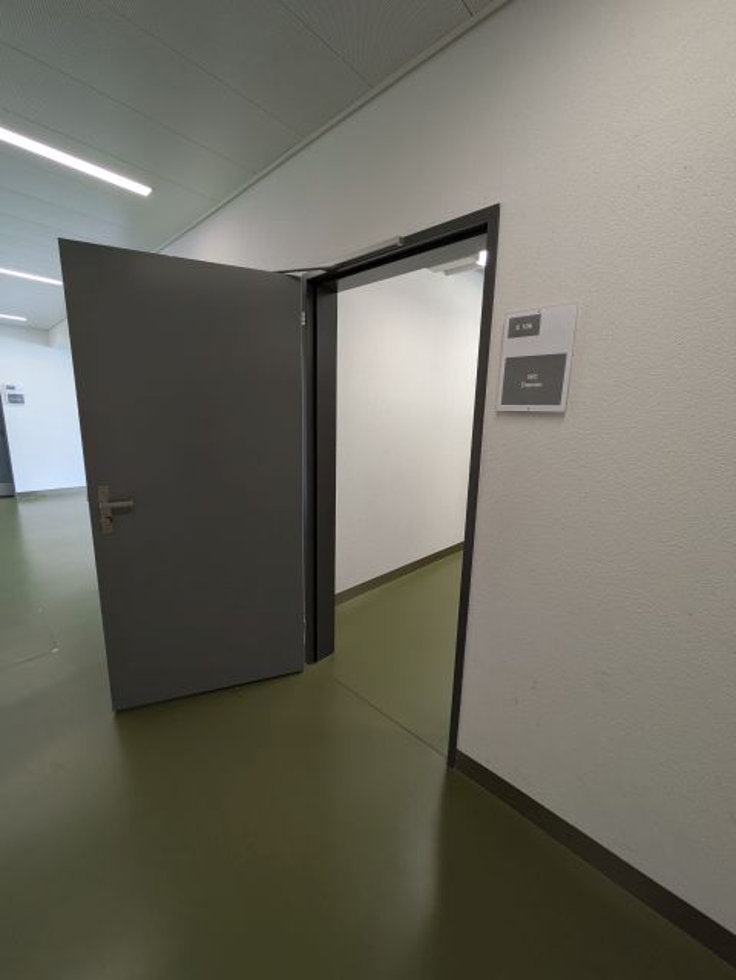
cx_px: 368
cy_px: 490
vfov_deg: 102.0
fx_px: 396
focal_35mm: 14
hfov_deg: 85.7
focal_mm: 1.83
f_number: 2.2
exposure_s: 1/50
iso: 58
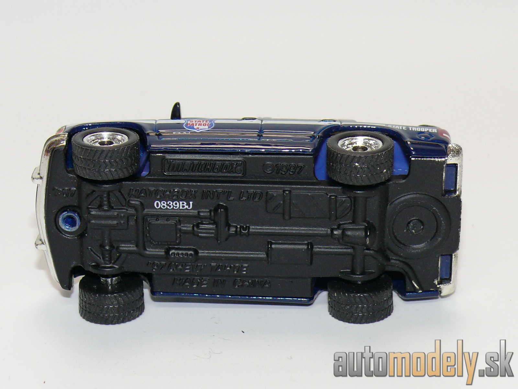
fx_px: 1751
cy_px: 194
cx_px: 259
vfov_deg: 12.7
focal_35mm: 117
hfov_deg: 16.8
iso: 100
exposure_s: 1/30
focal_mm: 14.4
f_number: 4
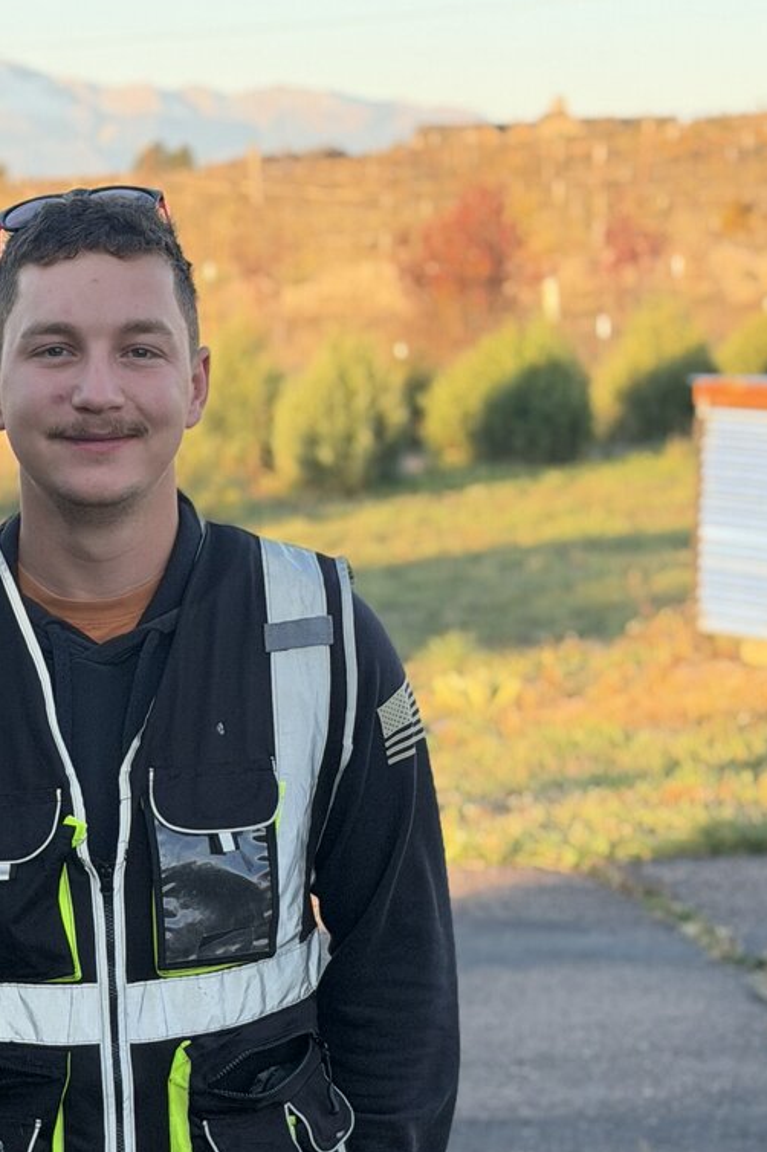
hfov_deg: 12.7
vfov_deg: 19.2
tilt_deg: -9.2
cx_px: -38
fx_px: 3390
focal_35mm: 106
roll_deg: -0.1
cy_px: 793
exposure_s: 1/733
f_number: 1.78
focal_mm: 6.76
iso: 80
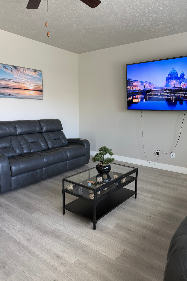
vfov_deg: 71.5
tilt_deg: -9.4
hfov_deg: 51.3
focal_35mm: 25
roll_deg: +0.1
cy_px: 140
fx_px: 195
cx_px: 90
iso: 160
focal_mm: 6.76
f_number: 1.78
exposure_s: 1/121
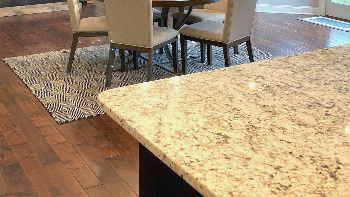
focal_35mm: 51
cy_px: -37
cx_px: 129
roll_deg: +1.3
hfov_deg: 40.3
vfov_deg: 21.8
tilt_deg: -5.8
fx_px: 473
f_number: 1.8
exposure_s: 1/60
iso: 100
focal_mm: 4.25
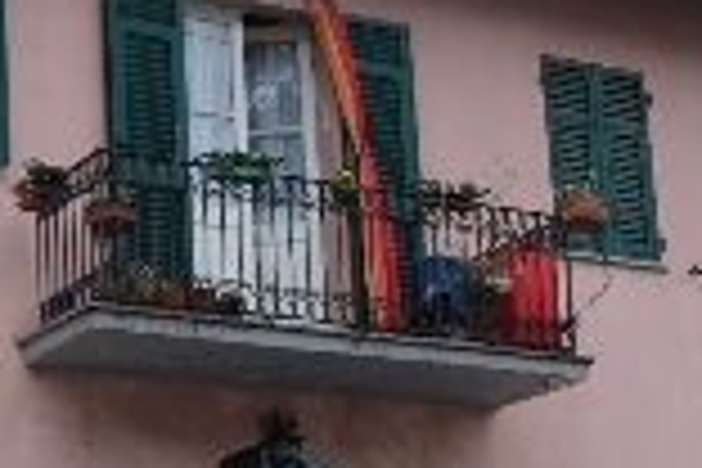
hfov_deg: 18.8
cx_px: 63
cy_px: 502
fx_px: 2086
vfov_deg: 12.6
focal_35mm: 107
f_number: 7.1
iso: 400
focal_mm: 17.4
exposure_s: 1/420
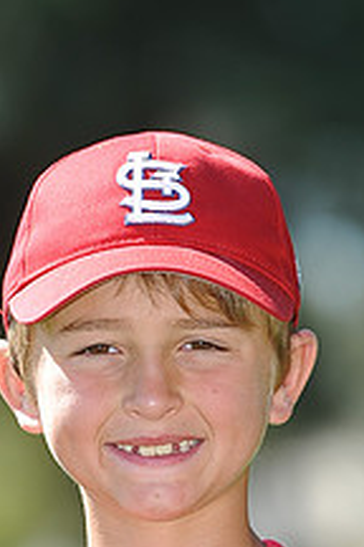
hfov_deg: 2.6
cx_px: 142
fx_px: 8144
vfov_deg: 3.8
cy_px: 613
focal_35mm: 537
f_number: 4.5
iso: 200
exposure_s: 1/640
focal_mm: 200
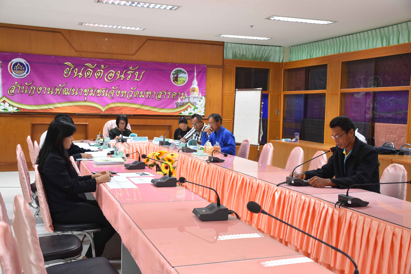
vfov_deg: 33.0
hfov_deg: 47.9
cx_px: 206
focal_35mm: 40
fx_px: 462
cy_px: 137
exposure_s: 1/60
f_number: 4
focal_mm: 27
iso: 1000
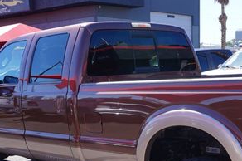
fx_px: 464
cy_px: 135
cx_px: 186
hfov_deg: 28.7
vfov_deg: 19.4
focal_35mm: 69
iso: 100
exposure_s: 1/80
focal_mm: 21
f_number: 9
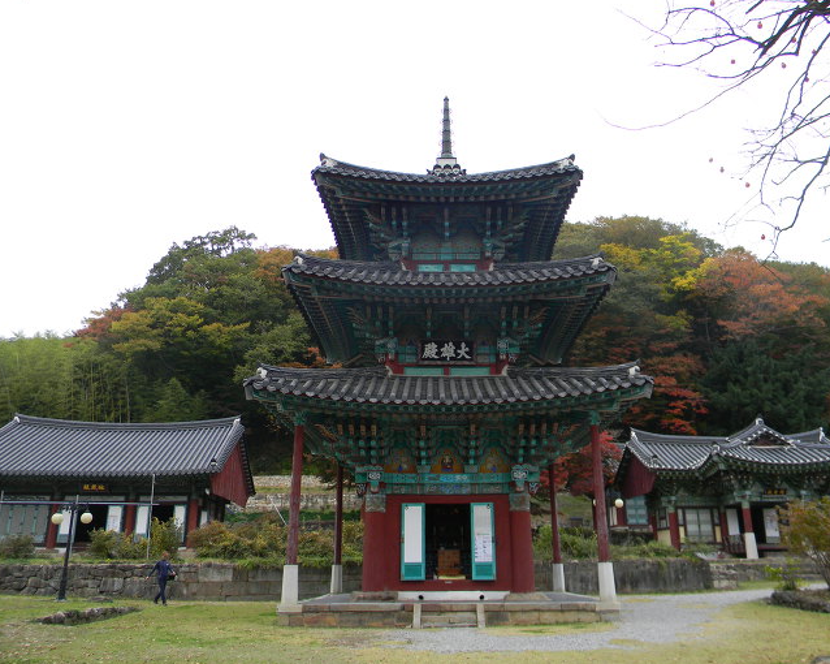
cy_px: 325
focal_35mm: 30
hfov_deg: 58.7
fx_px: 737
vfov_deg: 48.5
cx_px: 444
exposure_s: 1/143
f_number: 3.5
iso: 80
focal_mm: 5
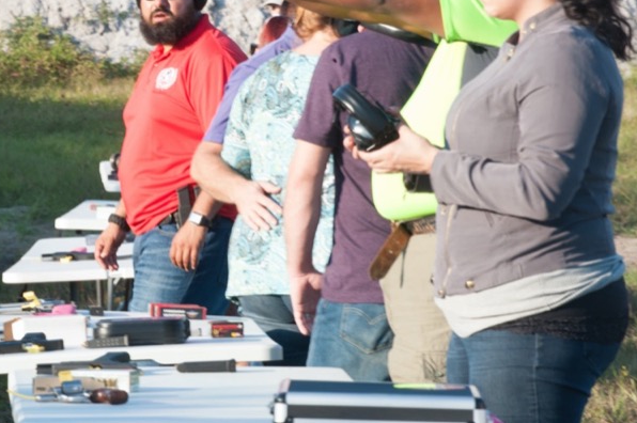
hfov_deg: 6.4
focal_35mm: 322
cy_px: 204
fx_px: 5691
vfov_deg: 4.3
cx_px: 127
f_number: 18
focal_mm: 200
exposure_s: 1/80
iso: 500
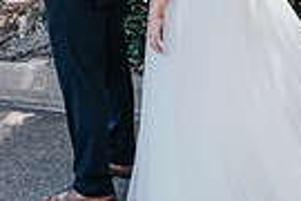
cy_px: -50
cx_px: 178
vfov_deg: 12.9
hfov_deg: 19.8
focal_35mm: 103
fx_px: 861
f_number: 2.8
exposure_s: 1/160
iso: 125
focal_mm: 24
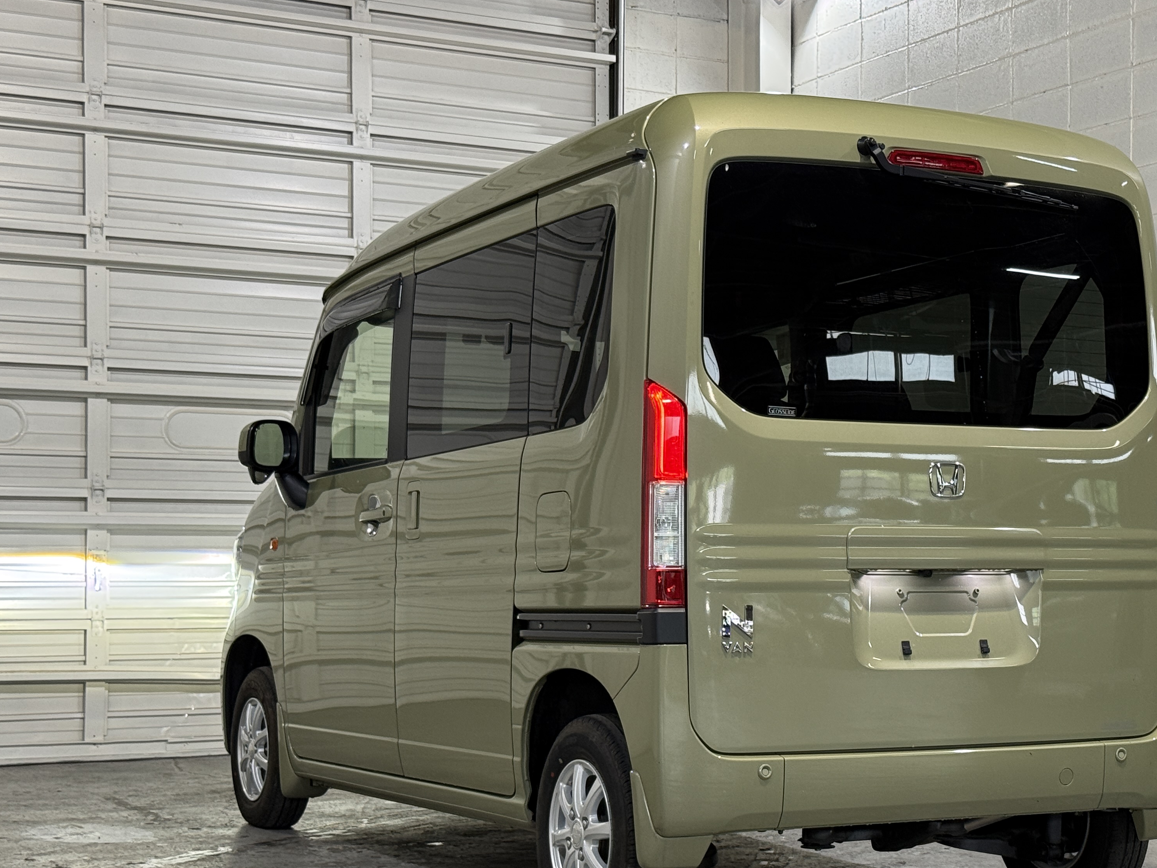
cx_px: 729
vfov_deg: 22.5
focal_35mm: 65
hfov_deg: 29.7
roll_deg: -0.5
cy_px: 559
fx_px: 2173
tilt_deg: +0.3
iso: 100
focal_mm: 6.76
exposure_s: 1/60
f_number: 1.78
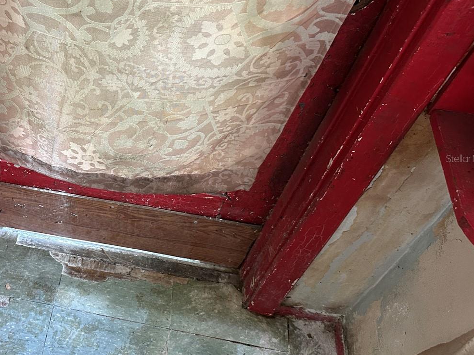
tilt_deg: -50.6
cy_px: 158
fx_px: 534
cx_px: 106
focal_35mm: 39
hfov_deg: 45.8
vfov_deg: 36.8
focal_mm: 6.86
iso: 250
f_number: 1.78
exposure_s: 1/60
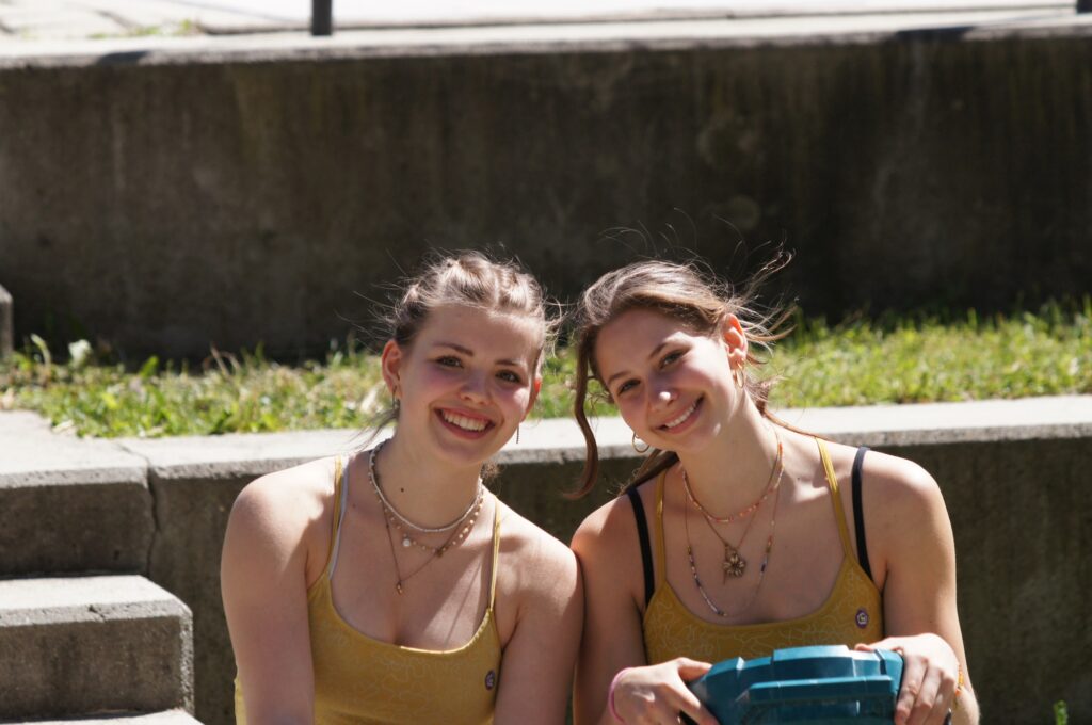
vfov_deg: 6.5
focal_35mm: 210
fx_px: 6362
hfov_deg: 9.8
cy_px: 362
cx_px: 546
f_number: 4
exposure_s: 1/2000
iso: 400
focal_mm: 140
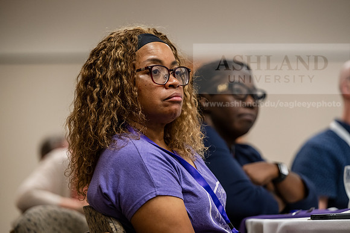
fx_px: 1216
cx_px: 175
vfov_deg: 11.0
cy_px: 116
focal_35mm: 125
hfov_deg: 16.4
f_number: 2.8
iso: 1250
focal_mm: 125
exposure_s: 1/160
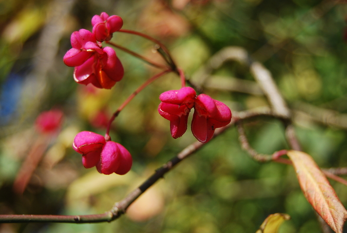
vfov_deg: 22.7
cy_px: 116
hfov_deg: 33.4
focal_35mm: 60
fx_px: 579
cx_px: 174
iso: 200
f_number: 5
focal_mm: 40
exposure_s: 1/800
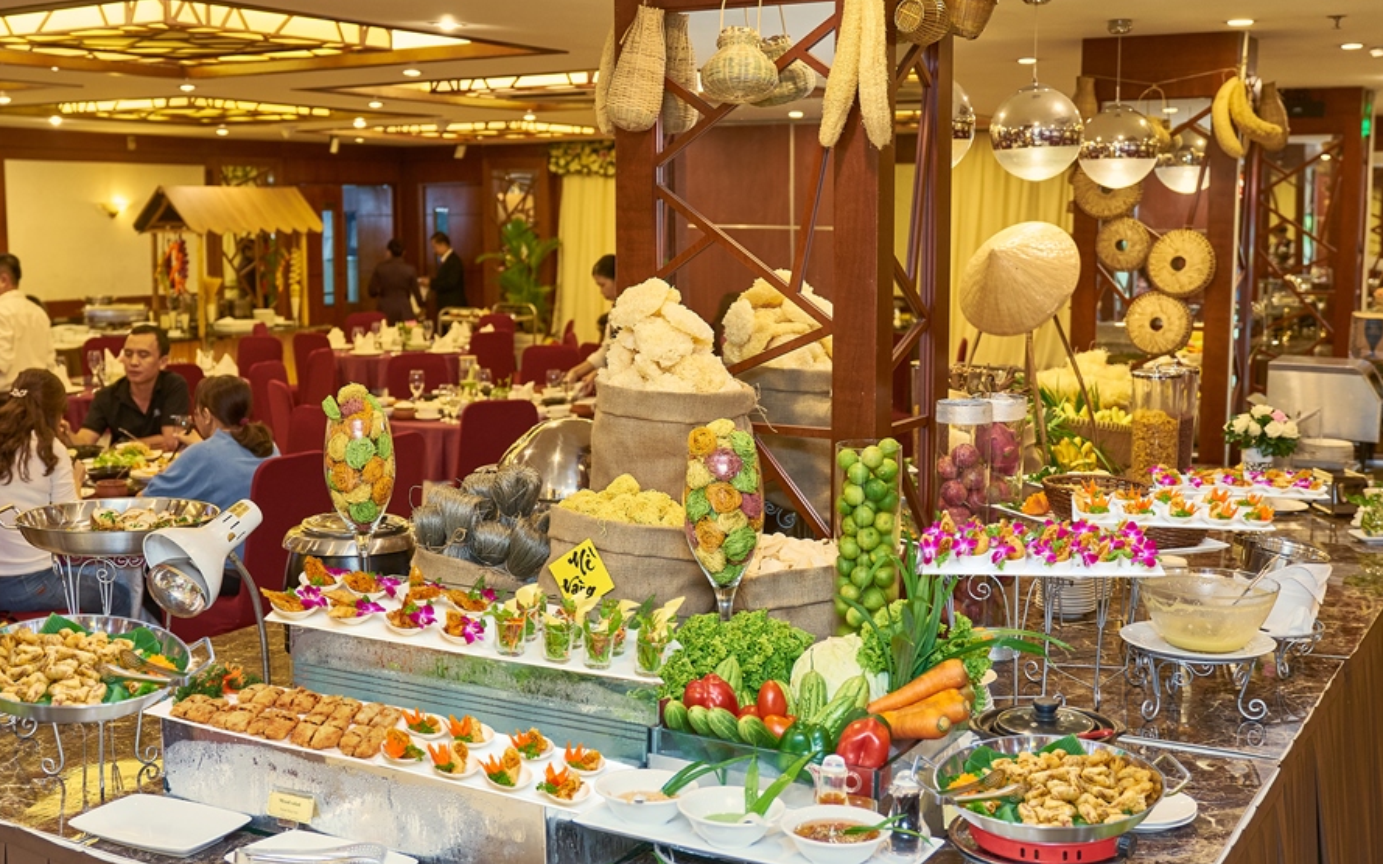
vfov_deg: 39.4
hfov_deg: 59.7
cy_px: 462
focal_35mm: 32
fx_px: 1206
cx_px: 692
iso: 640
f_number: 2.8
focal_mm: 31
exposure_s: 1/60
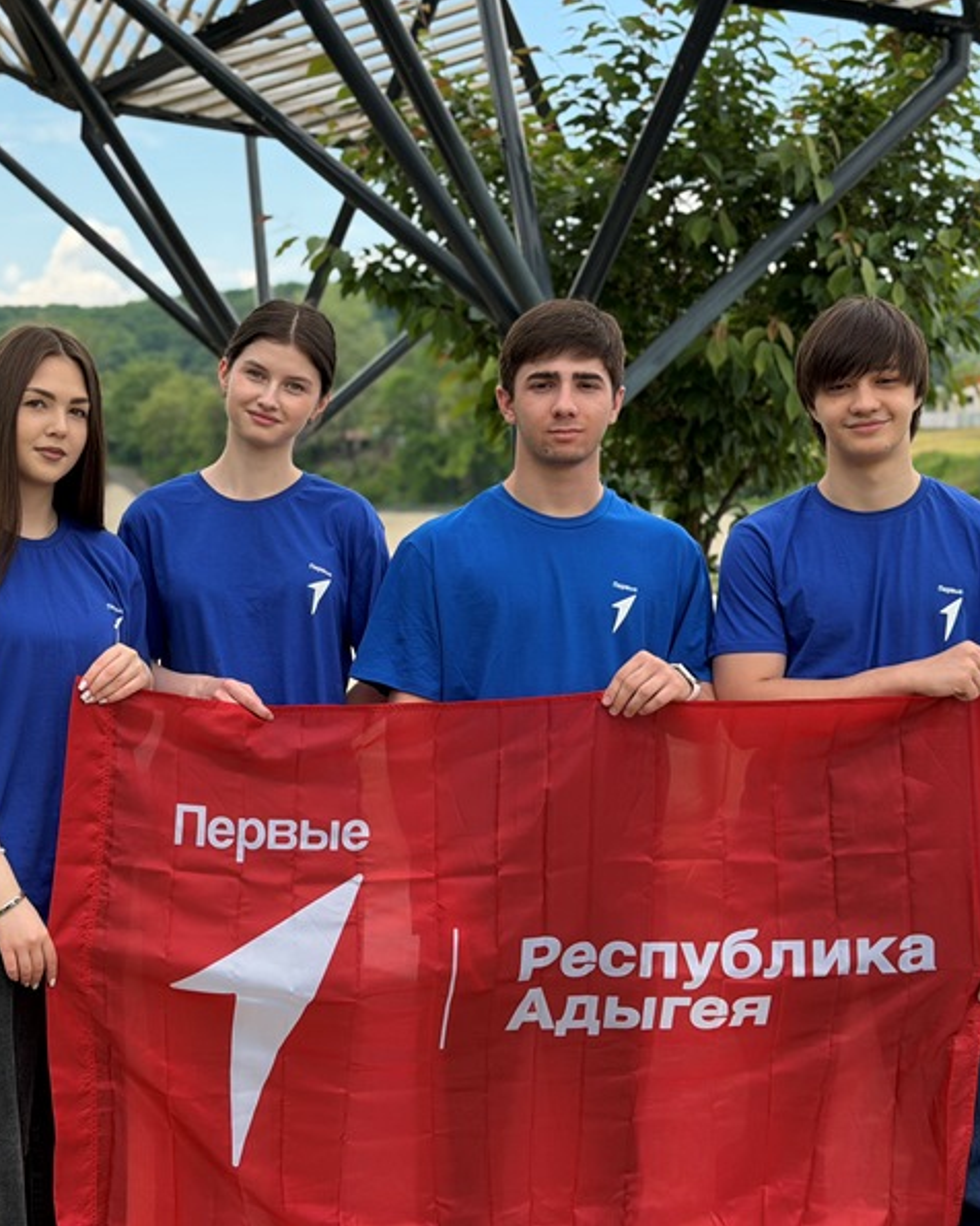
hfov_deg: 24.1
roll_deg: +1.1
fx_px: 2284
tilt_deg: -2.6
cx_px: 340
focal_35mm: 63
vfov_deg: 30.0
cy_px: 610
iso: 80
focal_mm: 6.76
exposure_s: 1/1242
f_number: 1.78
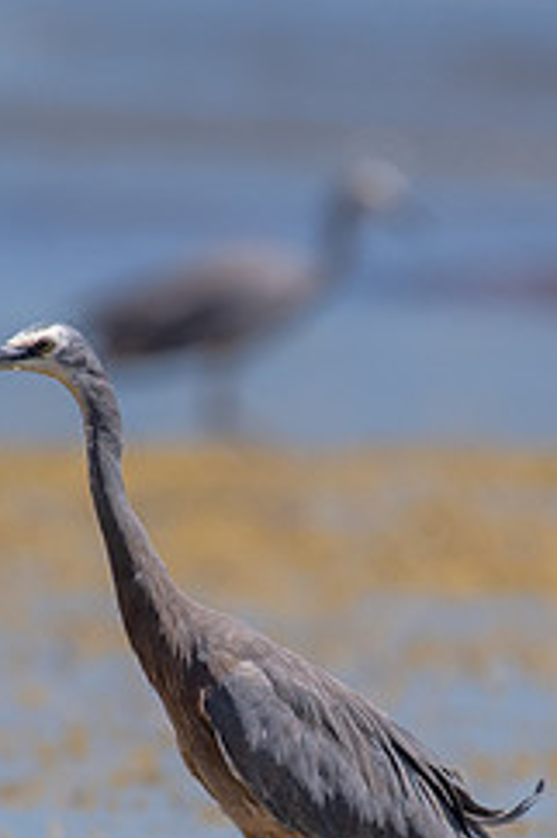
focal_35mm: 2023
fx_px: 47014
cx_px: 271
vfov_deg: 1.0
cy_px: 775
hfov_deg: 0.7
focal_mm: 500
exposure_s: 1/1250
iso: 125
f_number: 5.6
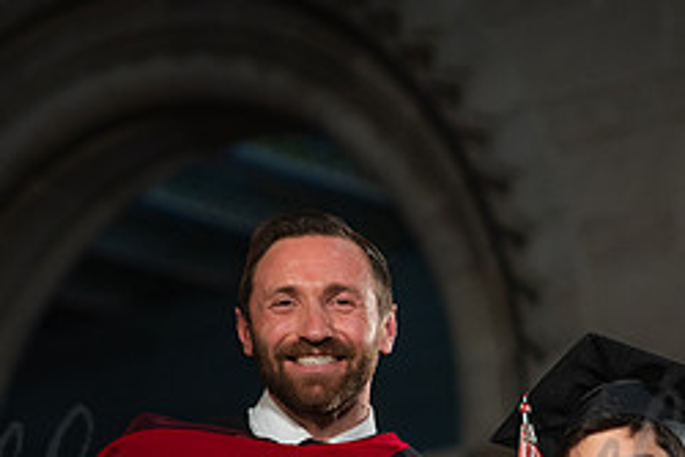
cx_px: 526
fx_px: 3750
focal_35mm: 197
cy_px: 506
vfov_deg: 6.9
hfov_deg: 10.4
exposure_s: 1/320
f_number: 2.5
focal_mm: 85
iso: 1250
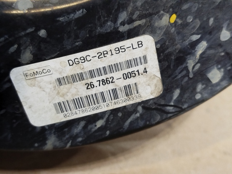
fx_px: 322
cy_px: 87
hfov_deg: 39.7
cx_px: 116
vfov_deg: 30.3
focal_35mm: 48
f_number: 1.7
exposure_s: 1/33
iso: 640
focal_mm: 5.31
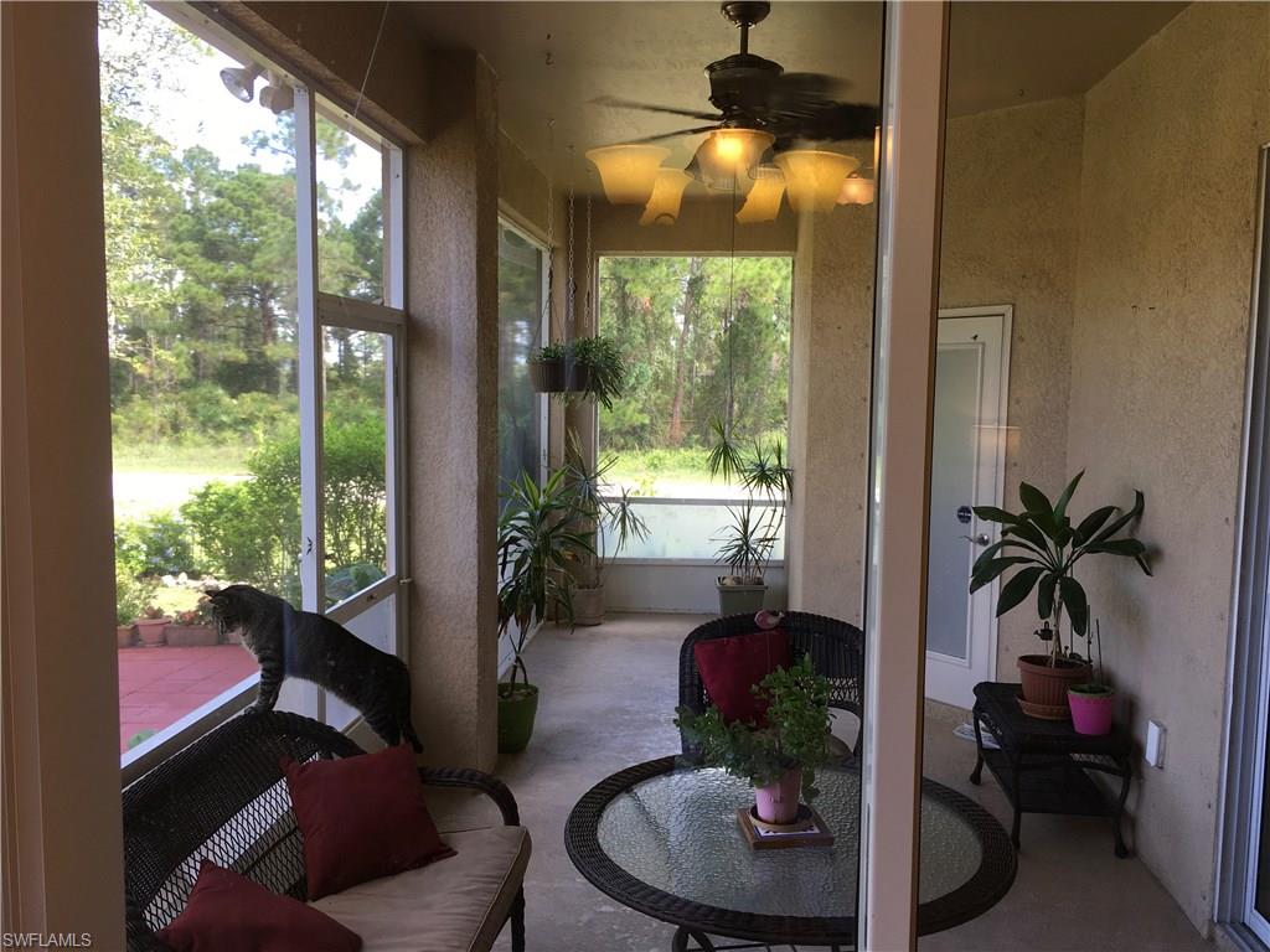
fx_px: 1064
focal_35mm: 29
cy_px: 476
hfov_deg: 61.7
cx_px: 635
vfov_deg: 48.2
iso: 25
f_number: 2.2
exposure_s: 1/60
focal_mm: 4.15
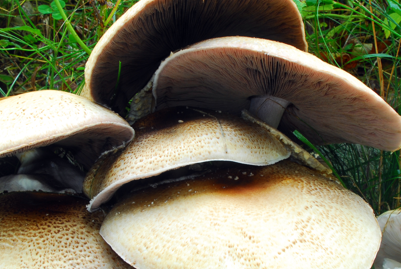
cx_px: 199
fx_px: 1126
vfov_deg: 13.6
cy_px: 182
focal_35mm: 101
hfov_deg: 20.2
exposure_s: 1/1.3
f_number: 14
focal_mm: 38
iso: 100
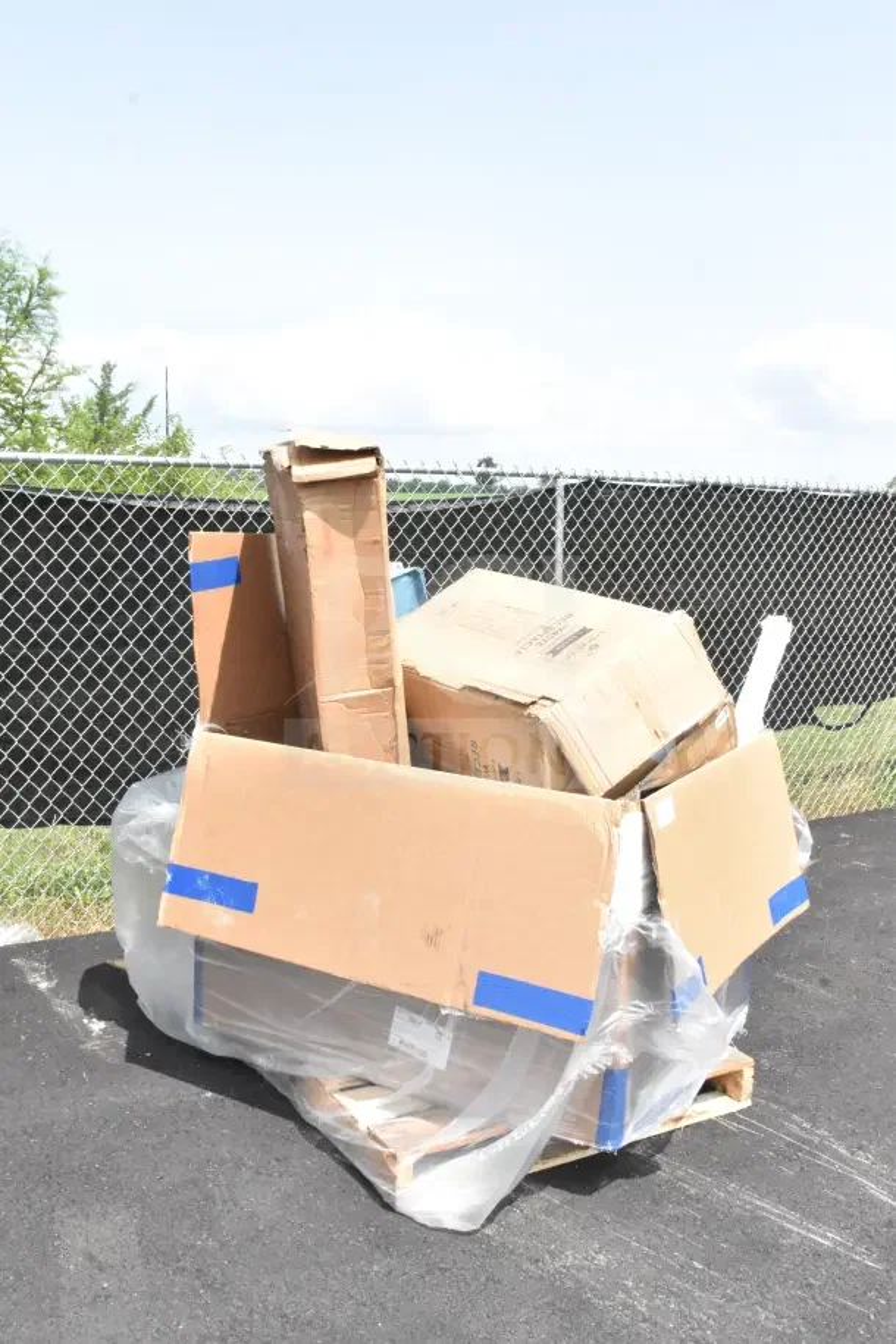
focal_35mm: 33
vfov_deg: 57.2
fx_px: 1232
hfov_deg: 40.0
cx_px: 448
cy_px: 672
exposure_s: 1/1600
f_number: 20
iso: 6400
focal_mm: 22
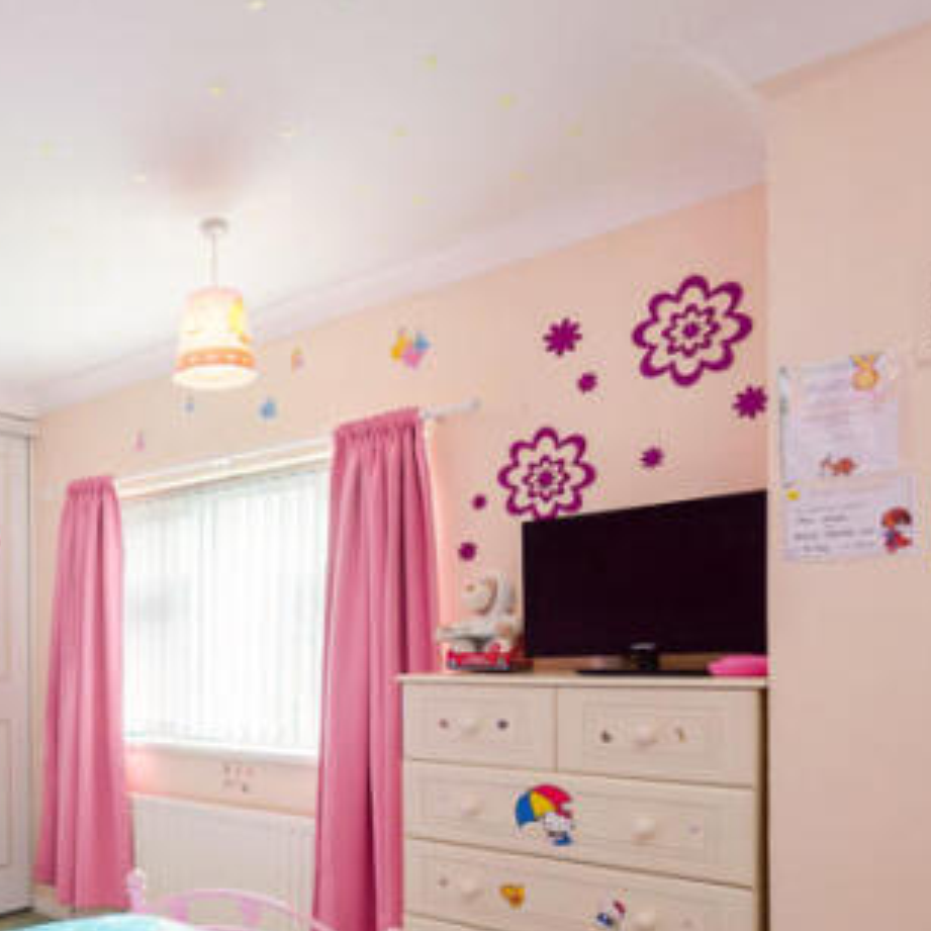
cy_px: 650
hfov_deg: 48.6
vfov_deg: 52.7
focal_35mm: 30
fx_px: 910
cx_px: 97
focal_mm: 11
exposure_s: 1/13
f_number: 7.1
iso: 320
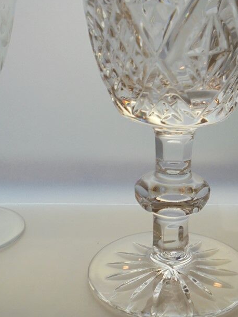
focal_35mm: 56
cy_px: 120
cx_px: 159
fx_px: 514
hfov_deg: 25.9
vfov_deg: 34.2
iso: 200
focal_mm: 6.9
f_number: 4.2
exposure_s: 1/30
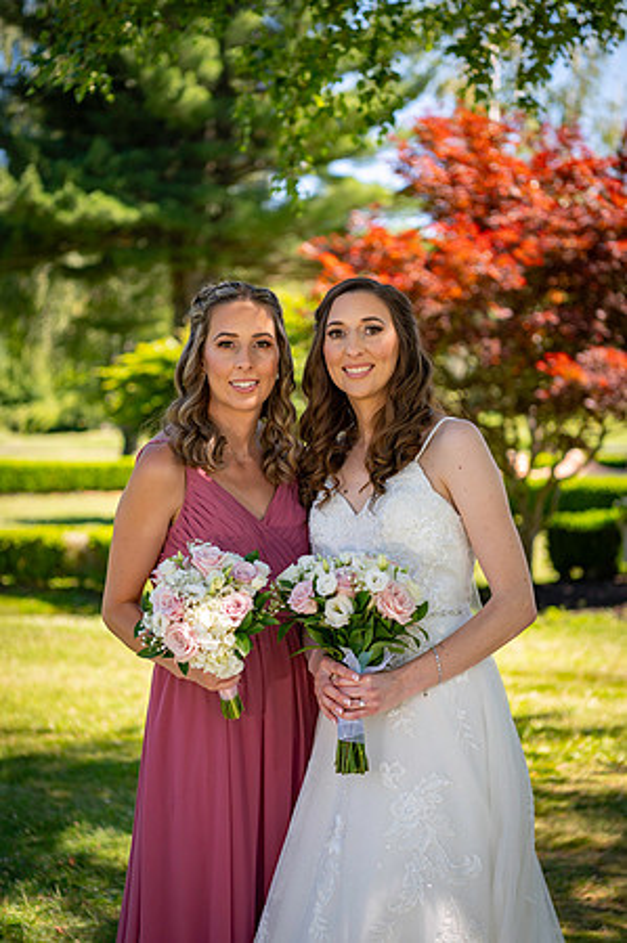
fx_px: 1833
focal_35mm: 70
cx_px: 314
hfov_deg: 19.4
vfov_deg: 28.9
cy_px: 472
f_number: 3.2
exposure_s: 1/800
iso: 100
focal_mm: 70
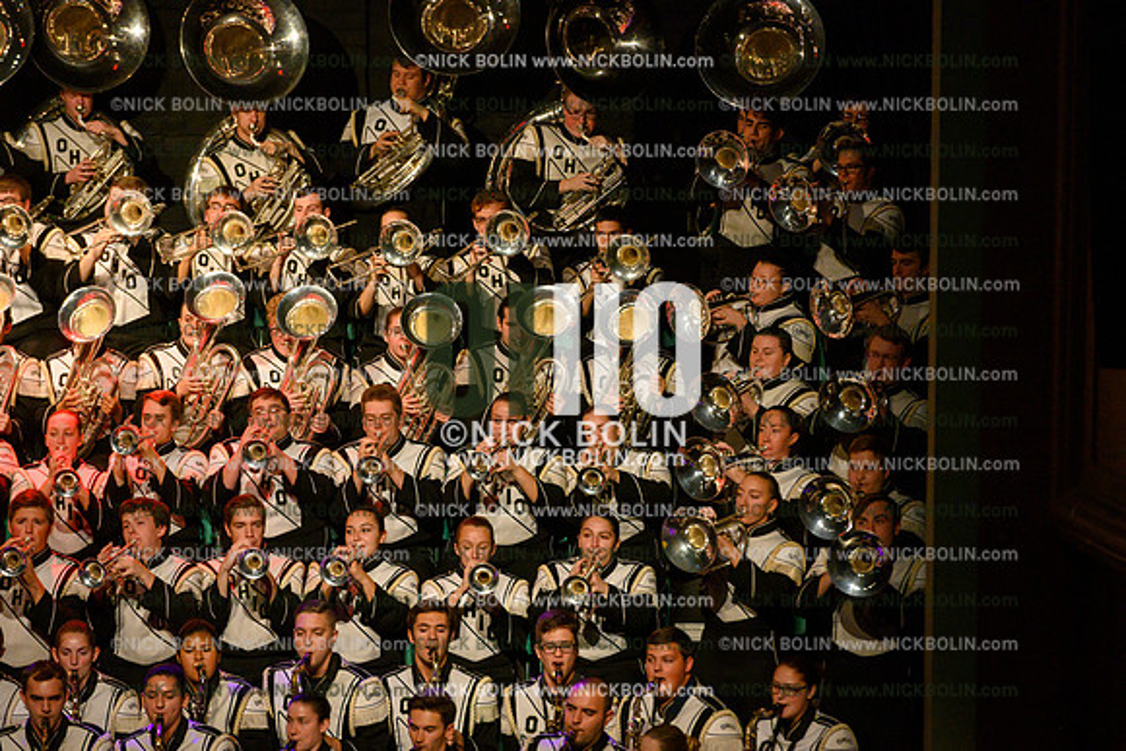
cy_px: 376
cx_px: 563
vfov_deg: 6.9
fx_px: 6257
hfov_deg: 10.3
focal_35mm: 200
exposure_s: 1/500
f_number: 4
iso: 5000
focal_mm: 200
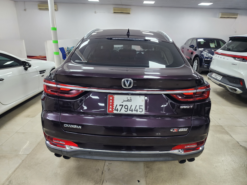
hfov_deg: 73.9
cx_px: 124
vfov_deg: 58.9
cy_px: 92
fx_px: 164
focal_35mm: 23
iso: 250
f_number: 1.8
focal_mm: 6.4
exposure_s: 1/120
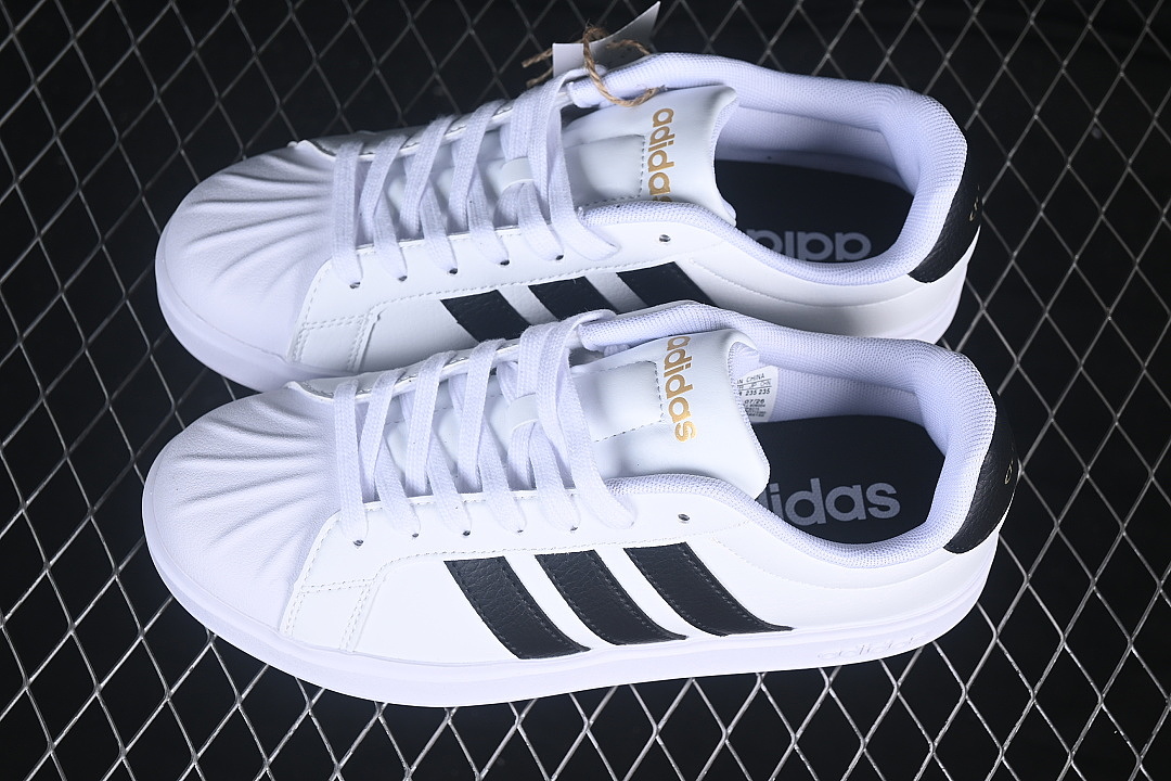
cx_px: 586
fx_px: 2439
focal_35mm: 75
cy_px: 390
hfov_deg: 27.0
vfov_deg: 18.2
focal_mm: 50
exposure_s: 1/100
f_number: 7.1
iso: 160
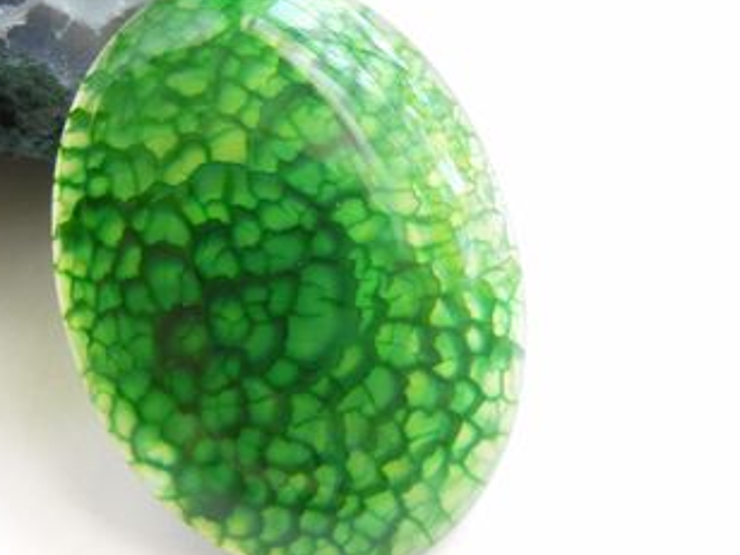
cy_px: 250
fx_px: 1133
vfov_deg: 27.5
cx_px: 356
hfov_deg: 36.2
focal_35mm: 53
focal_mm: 6.2
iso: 400
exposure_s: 1/19.4
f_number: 3.6
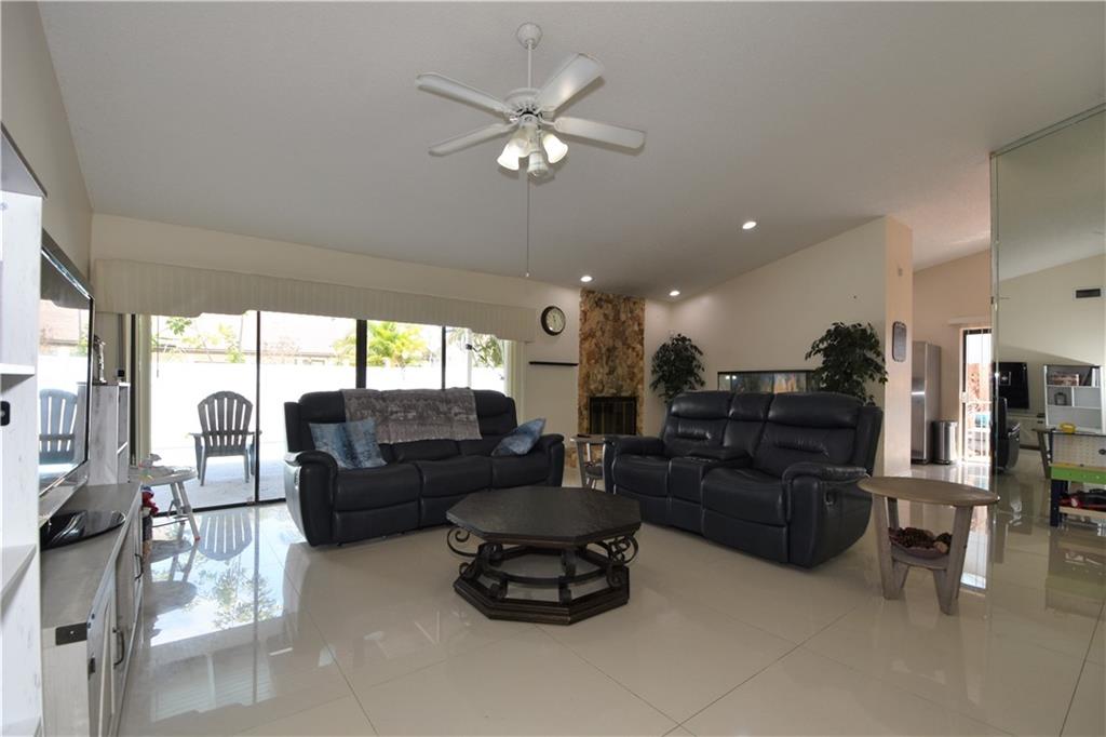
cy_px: 368
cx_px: 553
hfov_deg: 100.4
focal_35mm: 15
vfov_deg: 77.3
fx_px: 461
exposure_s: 1/125
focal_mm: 10
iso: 200
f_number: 5.6
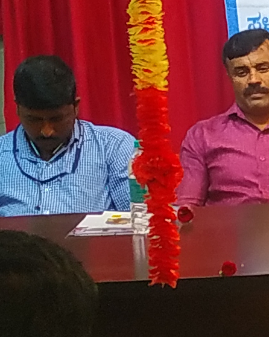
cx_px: 681
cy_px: 251
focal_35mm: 168
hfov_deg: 8.3
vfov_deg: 11.5
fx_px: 1673
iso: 320
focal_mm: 3.94
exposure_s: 1/24
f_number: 1.9
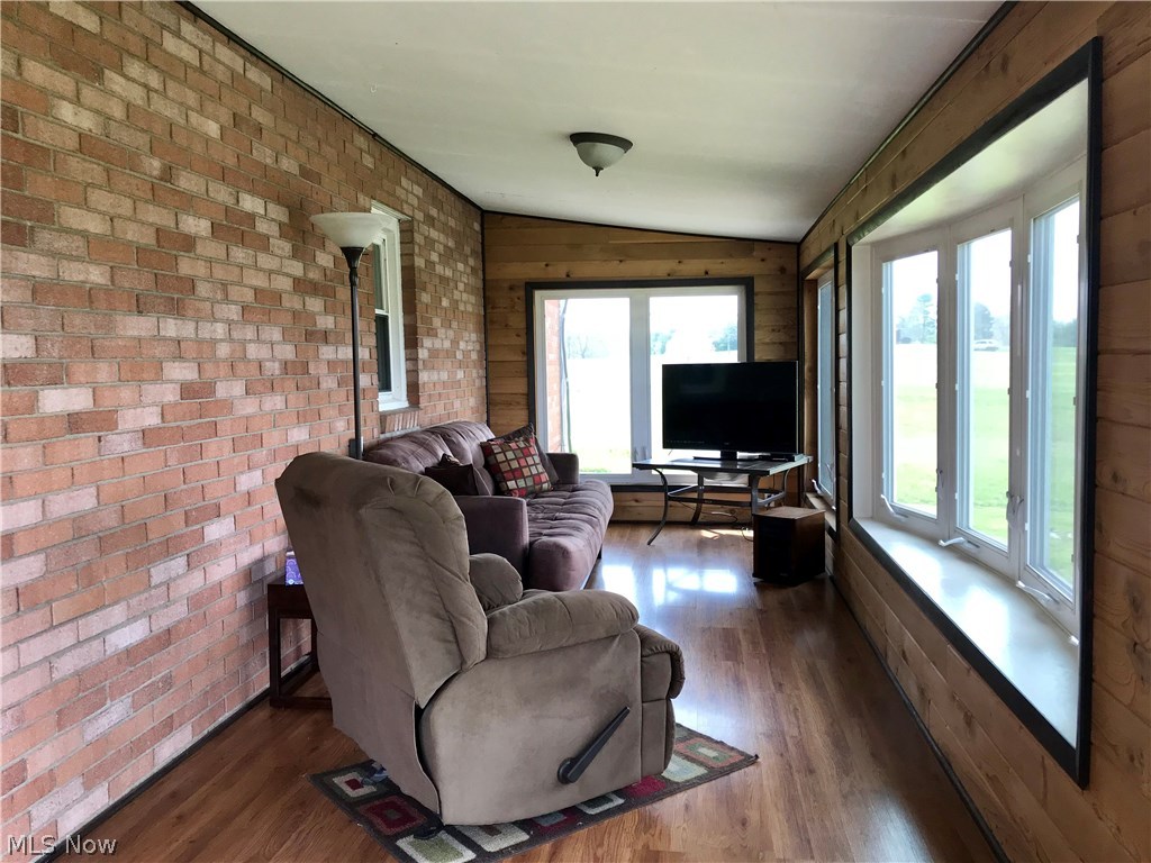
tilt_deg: -4.8
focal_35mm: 28
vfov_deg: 49.7
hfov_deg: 63.4
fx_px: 931
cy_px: 432
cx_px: 576
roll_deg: +1.5
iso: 32
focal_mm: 3.99
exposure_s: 1/120
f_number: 1.8
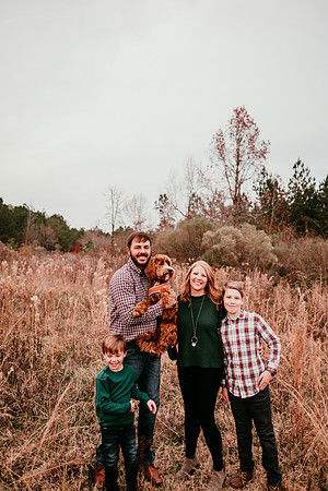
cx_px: 164
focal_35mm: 24
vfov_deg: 73.7
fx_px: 328
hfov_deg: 53.1
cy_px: 246
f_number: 2.2
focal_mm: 24
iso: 100
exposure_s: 1/160
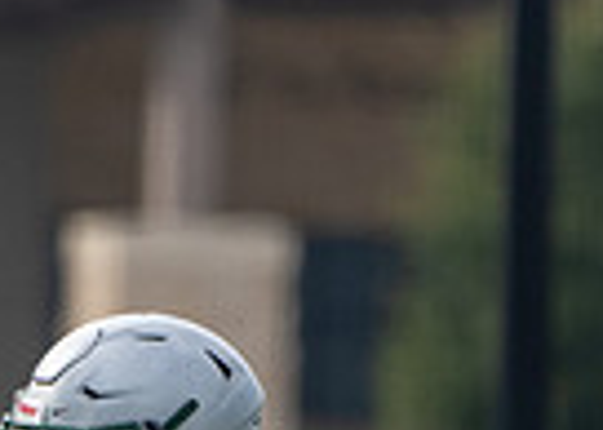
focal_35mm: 2408
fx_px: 41218
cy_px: 808
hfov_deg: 0.8
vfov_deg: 0.6
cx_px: -330
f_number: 5.6
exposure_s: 1/1250
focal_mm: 400
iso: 320
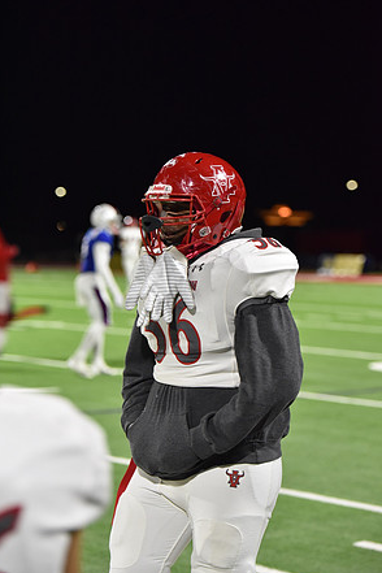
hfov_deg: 13.4
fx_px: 1623
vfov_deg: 20.0
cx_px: 192
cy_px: 291
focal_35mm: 102
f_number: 2.8
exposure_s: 1/640
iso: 4500
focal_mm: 100
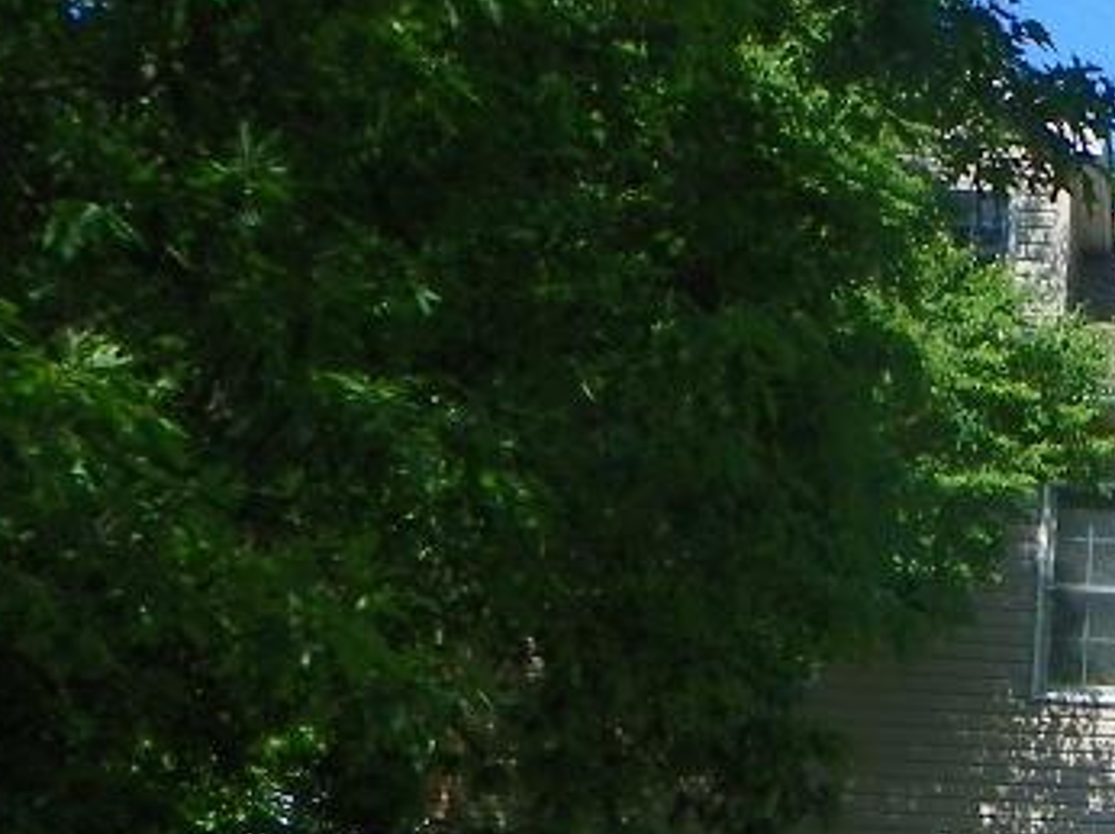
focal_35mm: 125
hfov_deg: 14.3
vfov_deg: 11.5
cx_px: 1859
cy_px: 1114
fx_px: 4024
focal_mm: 5.3
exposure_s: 1/250
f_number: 5
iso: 64
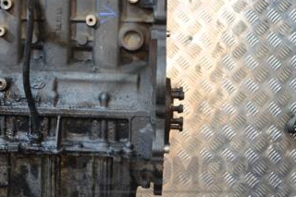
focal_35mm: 90
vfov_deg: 15.1
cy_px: 47
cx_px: 59
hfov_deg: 22.3
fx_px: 740
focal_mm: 32
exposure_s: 1/30
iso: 2000
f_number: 4.8
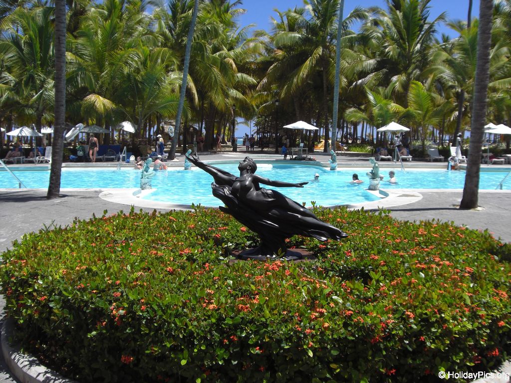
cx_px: 256
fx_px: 561
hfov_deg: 49.0
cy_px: 192
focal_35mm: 38
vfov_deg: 37.7
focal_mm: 6.2
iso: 64
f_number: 8
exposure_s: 1/160
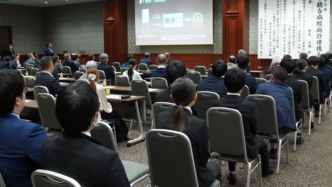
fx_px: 335
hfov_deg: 52.8
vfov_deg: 31.2
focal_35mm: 38
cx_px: 165
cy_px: 80
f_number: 4
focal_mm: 24
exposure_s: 1/50
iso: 8000
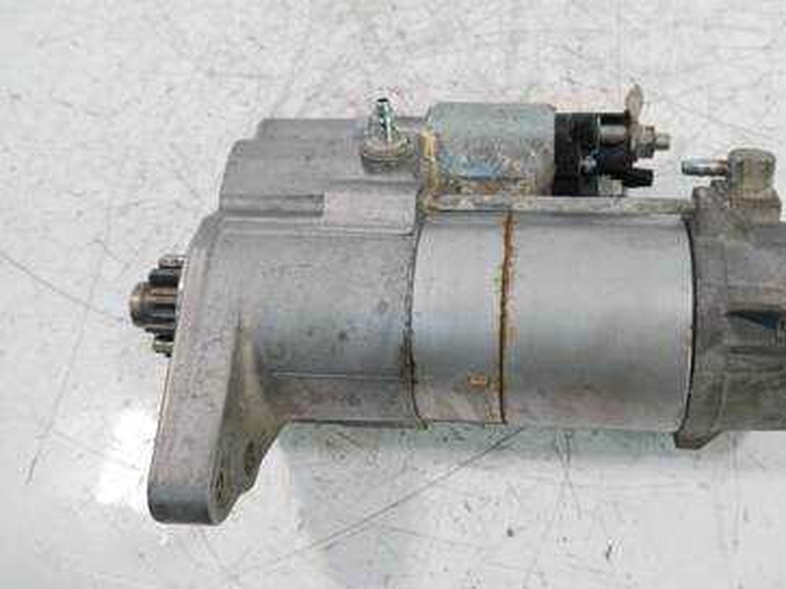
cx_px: 485
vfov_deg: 38.6
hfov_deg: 49.7
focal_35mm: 37
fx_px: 840
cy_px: 269
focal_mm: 14
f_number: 3.5
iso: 400
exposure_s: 1/60
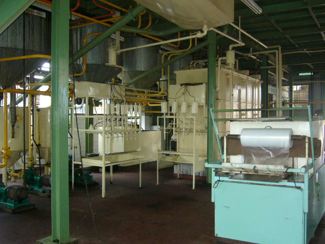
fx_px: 329
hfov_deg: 52.6
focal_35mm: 35
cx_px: 162
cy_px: 122
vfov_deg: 40.7
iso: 200
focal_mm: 5.8
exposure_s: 1/60
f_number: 2.8
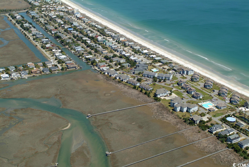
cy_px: 84
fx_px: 363
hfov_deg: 37.8
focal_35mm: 52
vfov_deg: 25.8
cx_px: 124
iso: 100
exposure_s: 1/1000
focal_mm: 35
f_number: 4
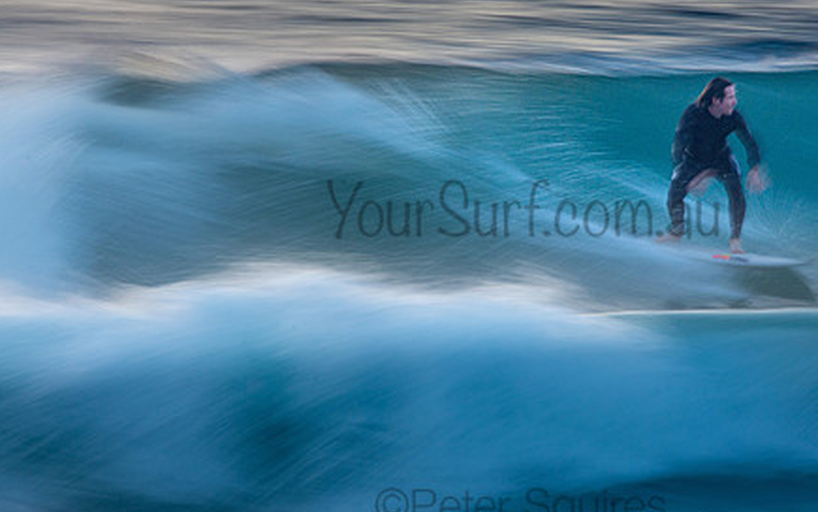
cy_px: 193
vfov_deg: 1.4
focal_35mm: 917
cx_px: 521
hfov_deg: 2.3
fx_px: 20445
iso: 100
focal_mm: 450
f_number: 20
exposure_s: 1/10
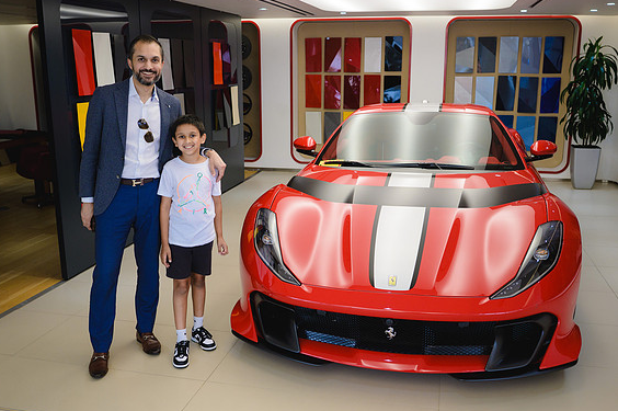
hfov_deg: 53.2
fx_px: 617
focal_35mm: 36
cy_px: 205
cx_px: 301
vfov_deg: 36.8
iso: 640
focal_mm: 35
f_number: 4
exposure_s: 1/200
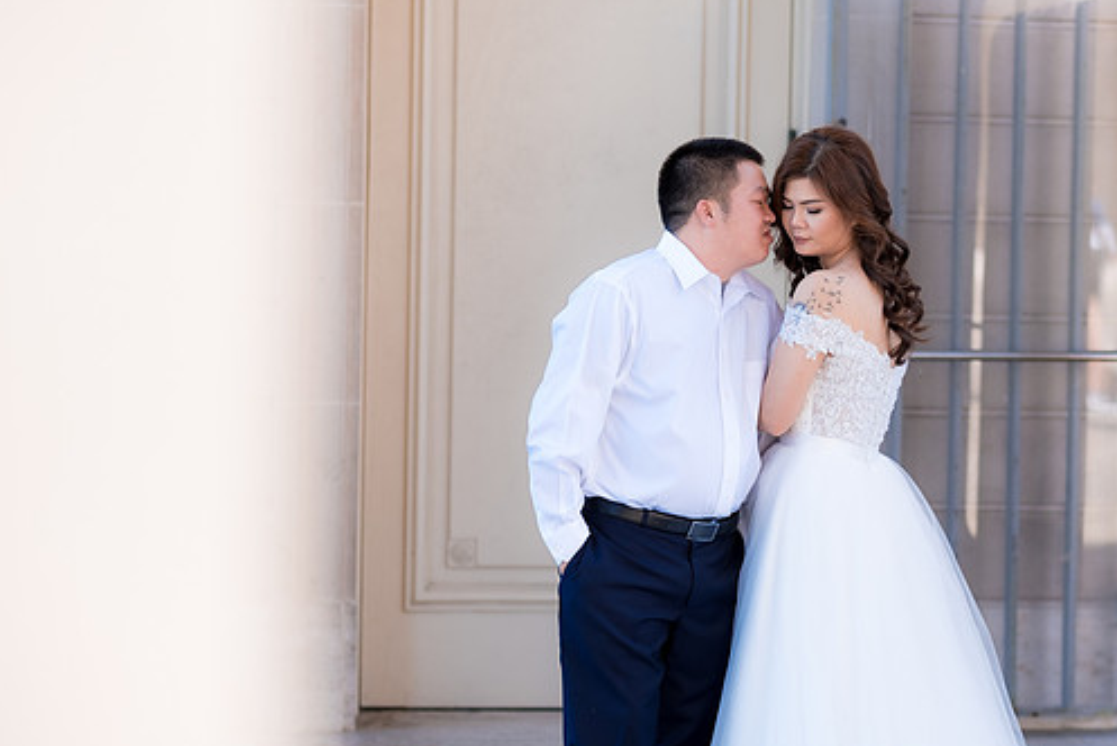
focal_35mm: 109
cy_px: 383
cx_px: 657
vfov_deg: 12.6
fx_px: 3384
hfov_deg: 18.7
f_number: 2
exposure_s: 1/500
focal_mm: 56
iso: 160
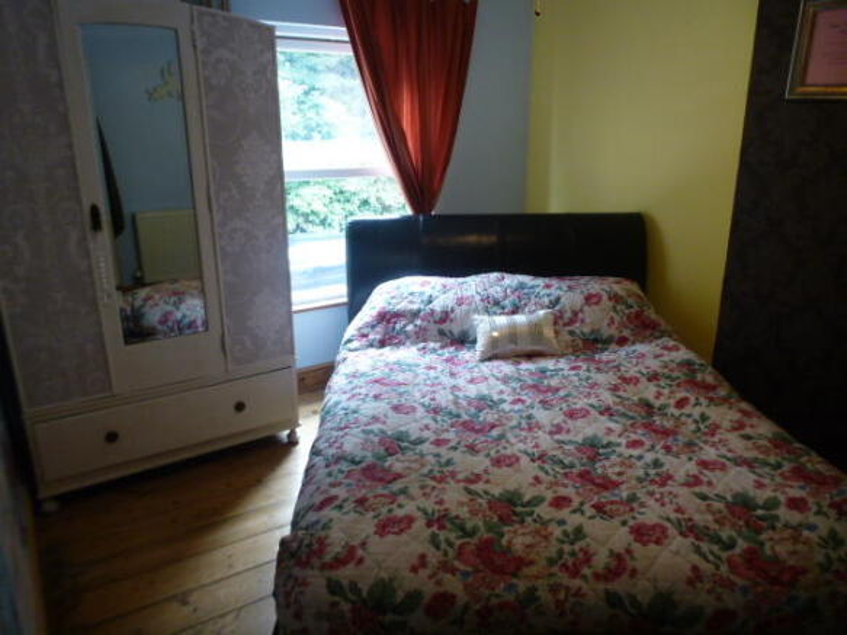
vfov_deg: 56.8
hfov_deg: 71.6
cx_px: 424
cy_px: 318
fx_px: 587
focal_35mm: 24
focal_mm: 4.3
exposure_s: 1/40
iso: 400
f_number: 3.3
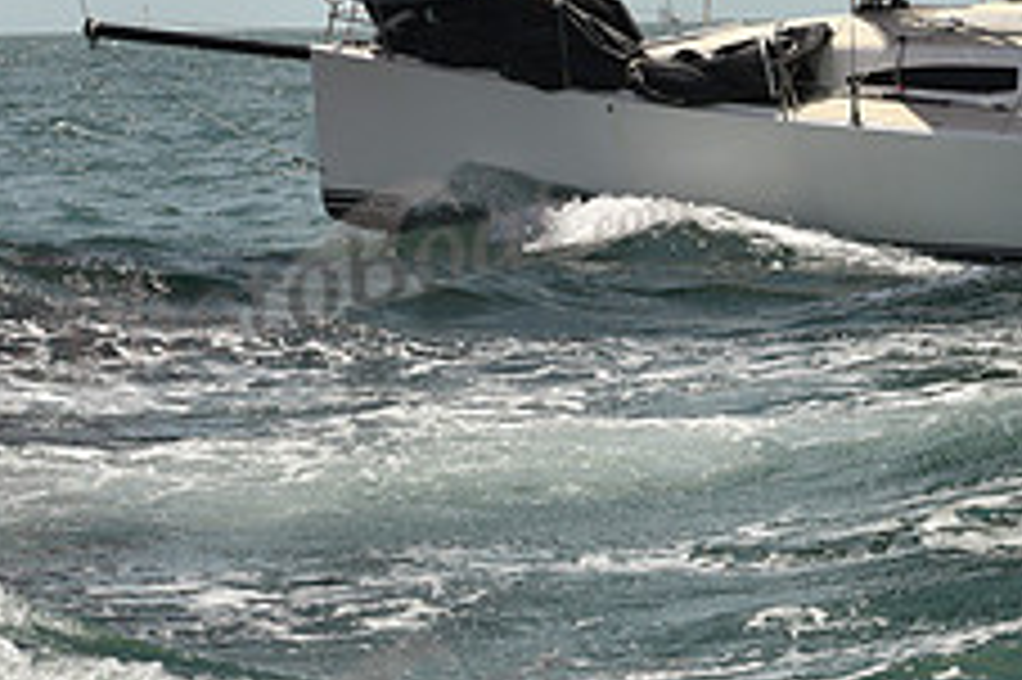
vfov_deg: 7.6
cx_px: 927
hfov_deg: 11.4
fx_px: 5078
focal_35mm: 179
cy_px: -25
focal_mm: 70
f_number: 13
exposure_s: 1/800
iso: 320
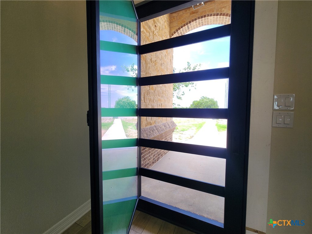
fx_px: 117
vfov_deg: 89.9
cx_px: 156
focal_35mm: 13
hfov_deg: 106.2
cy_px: 117
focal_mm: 2.2
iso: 50
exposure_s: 1/304
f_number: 2.2
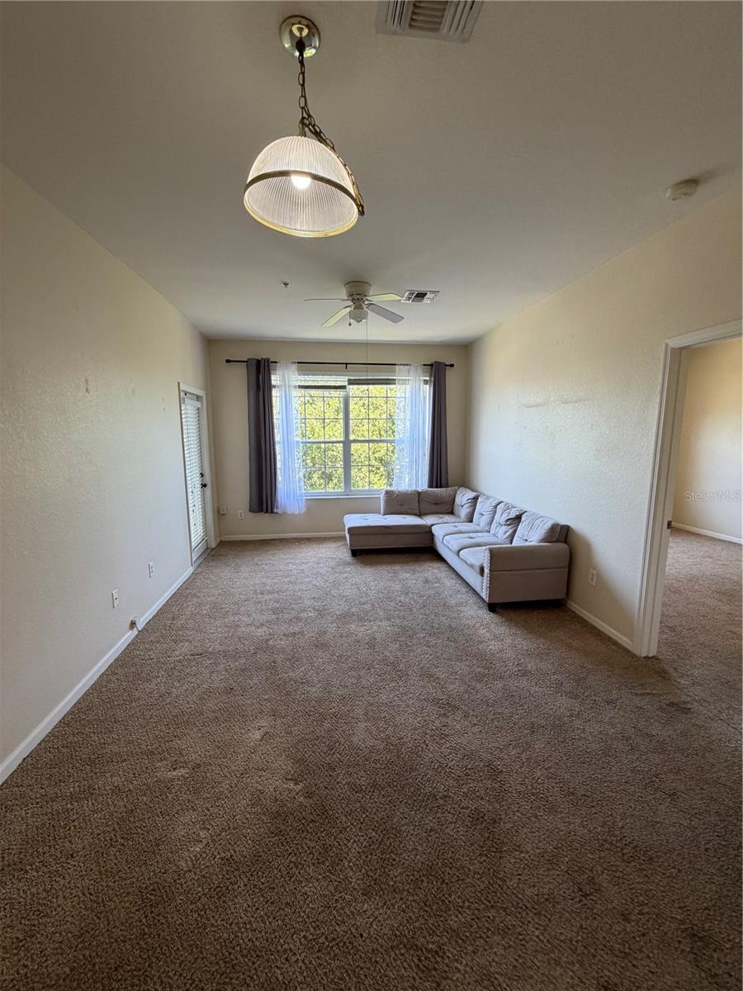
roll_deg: -0.3
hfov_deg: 85.7
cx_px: 372
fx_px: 401
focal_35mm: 14
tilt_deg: -5.3
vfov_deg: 102.1
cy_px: 496
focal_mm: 2.22
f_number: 2.2
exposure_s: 1/120
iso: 200
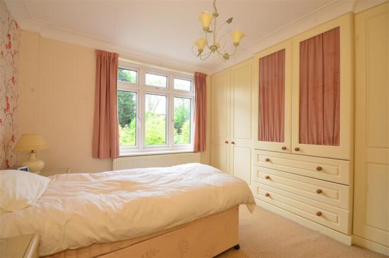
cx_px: 194
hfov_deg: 100.5
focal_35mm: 15
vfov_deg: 77.0
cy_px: 129
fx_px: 162
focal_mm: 10
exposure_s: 1/15
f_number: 10
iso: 320
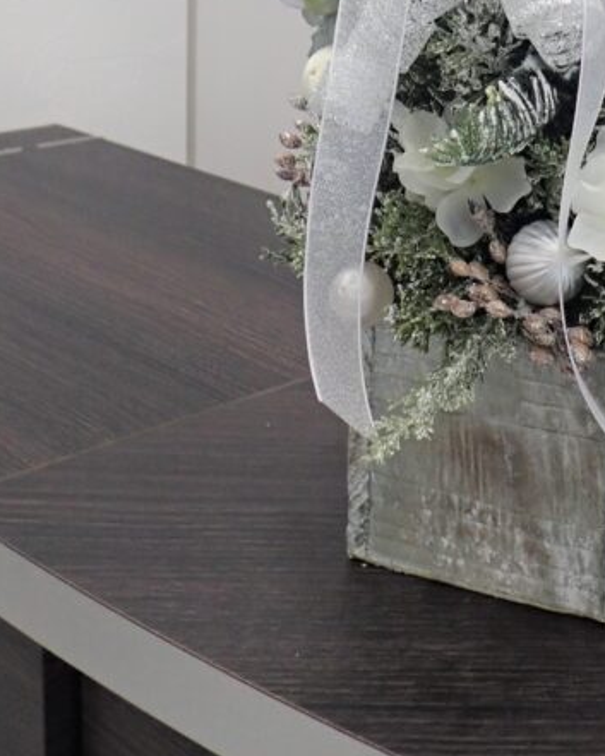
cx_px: 542
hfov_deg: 22.0
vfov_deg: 26.5
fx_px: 1521
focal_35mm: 68
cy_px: 15
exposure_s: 1/125
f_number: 2.3
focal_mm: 5.5
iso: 250
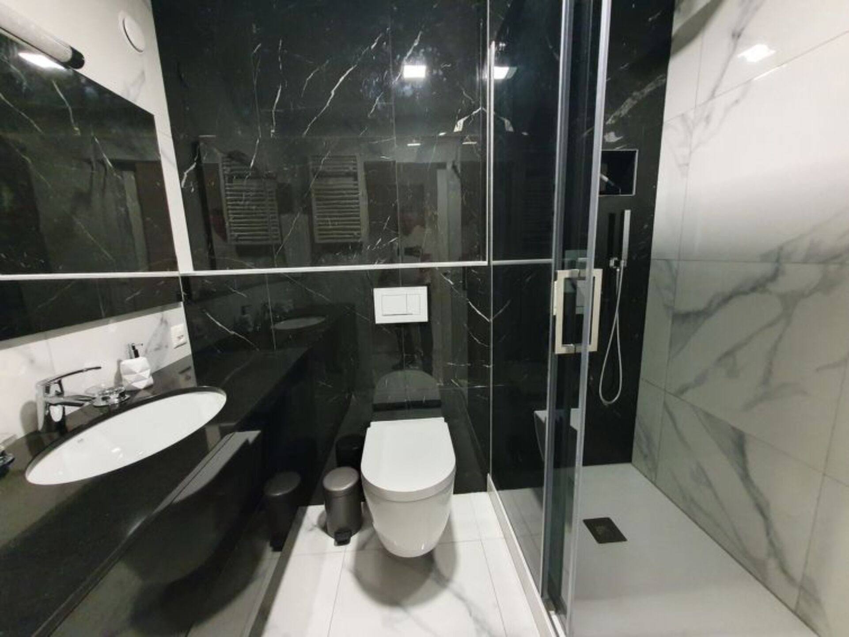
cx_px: 424
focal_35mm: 13
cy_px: 318
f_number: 2.2
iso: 640
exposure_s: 1/33
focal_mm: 1.8
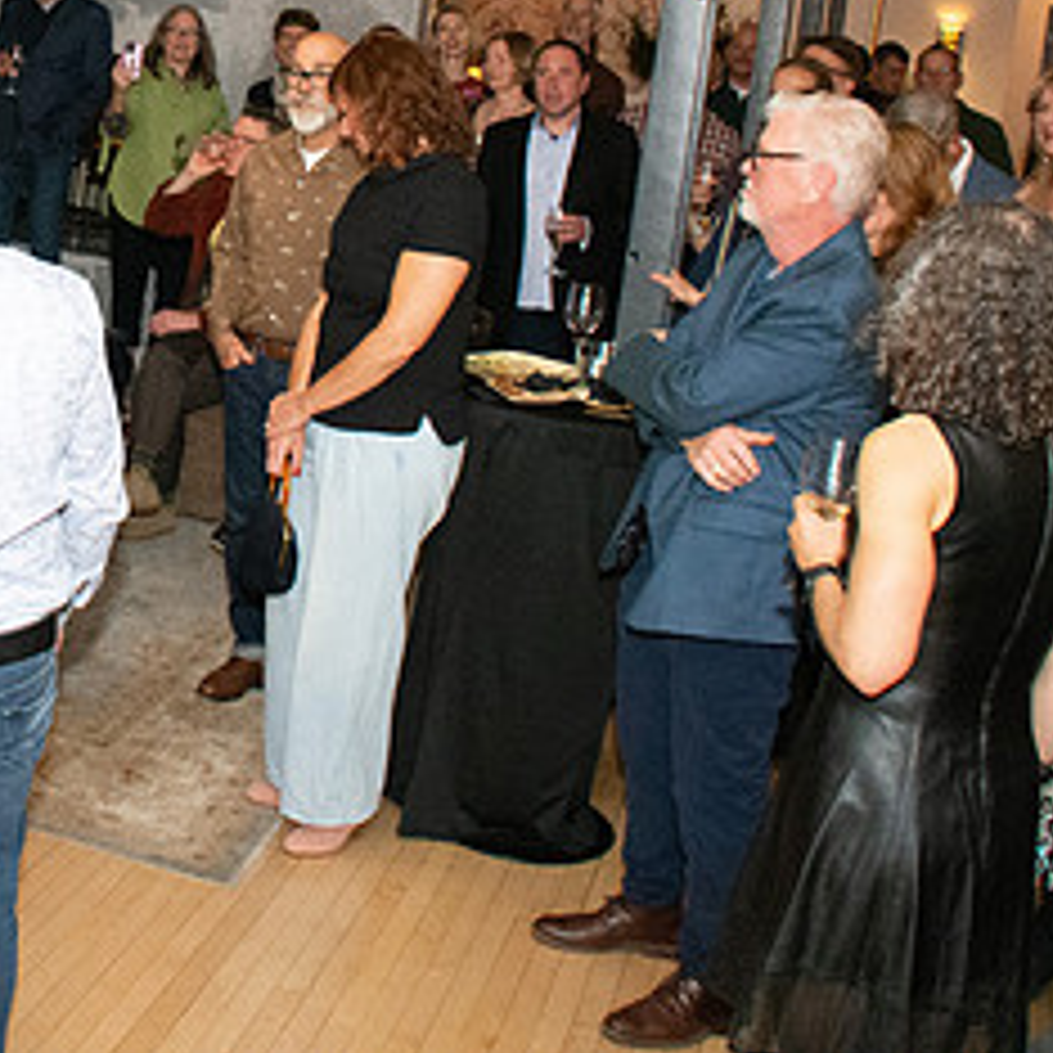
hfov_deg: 28.0
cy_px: 191
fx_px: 1962
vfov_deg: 29.3
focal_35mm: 57
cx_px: -40
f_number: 9
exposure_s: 1/100
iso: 5000
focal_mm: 18
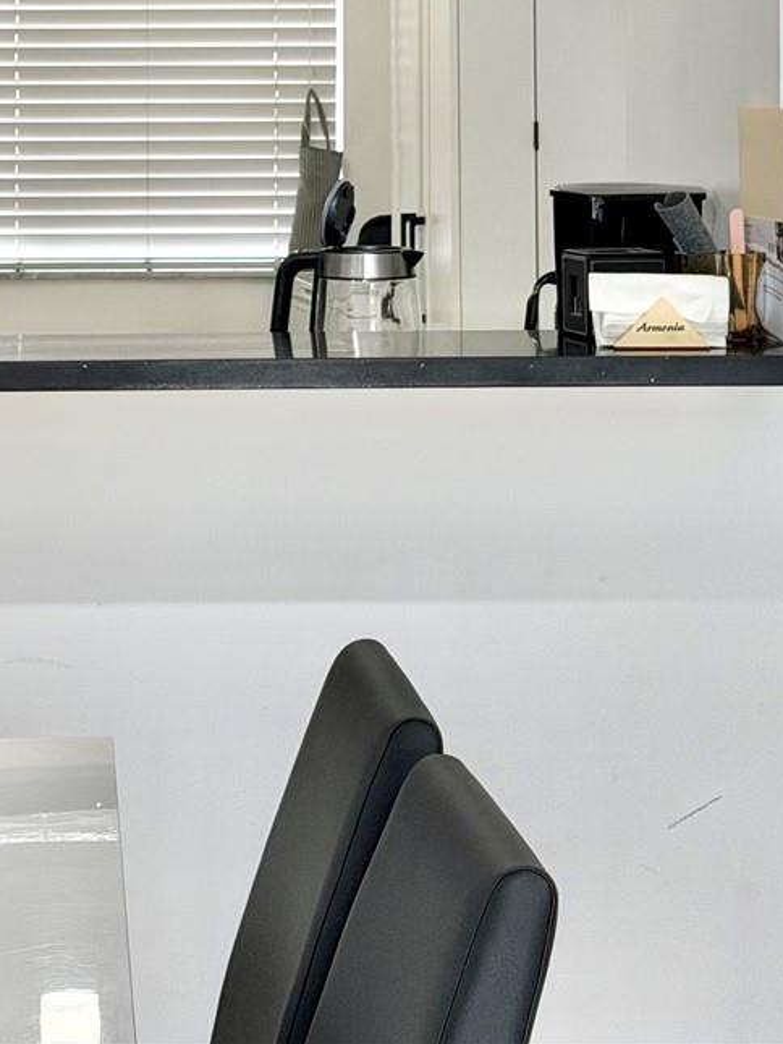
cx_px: -39
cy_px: 74
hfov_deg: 12.3
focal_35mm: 119
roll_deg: +0.7
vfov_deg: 16.3
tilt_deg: -1.9
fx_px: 3588
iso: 100
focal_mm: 6.76
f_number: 1.78
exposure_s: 1/184
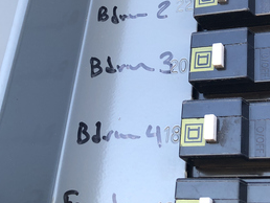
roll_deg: -8.4
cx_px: 152
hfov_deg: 26.3
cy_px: -4
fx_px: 578
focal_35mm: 74
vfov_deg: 19.3
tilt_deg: +31.0
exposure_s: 1/120
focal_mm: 4
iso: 32
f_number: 1.8
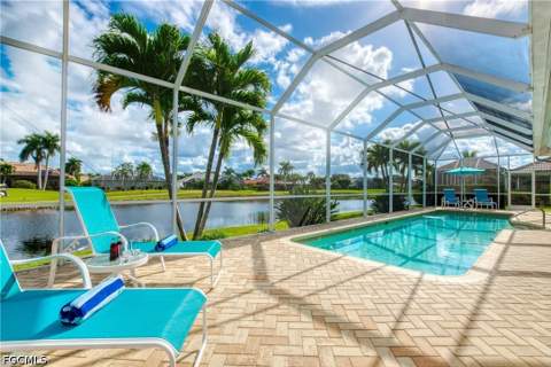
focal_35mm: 15
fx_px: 230
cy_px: 184
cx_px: 276
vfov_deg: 77.3
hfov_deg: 100.4
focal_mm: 10
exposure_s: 1/640
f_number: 8
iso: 200
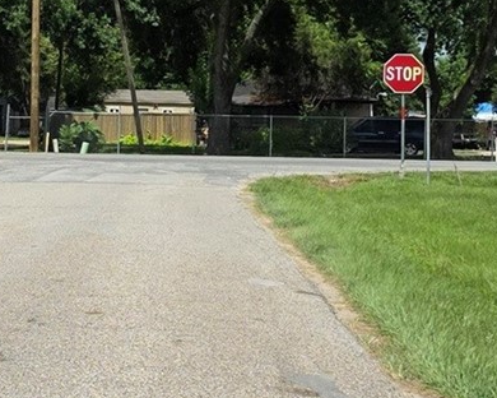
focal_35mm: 118
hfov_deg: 16.2
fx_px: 1736
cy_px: 68
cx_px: 125
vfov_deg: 13.0
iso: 80
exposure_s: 1/7944
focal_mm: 6.3
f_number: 1.7
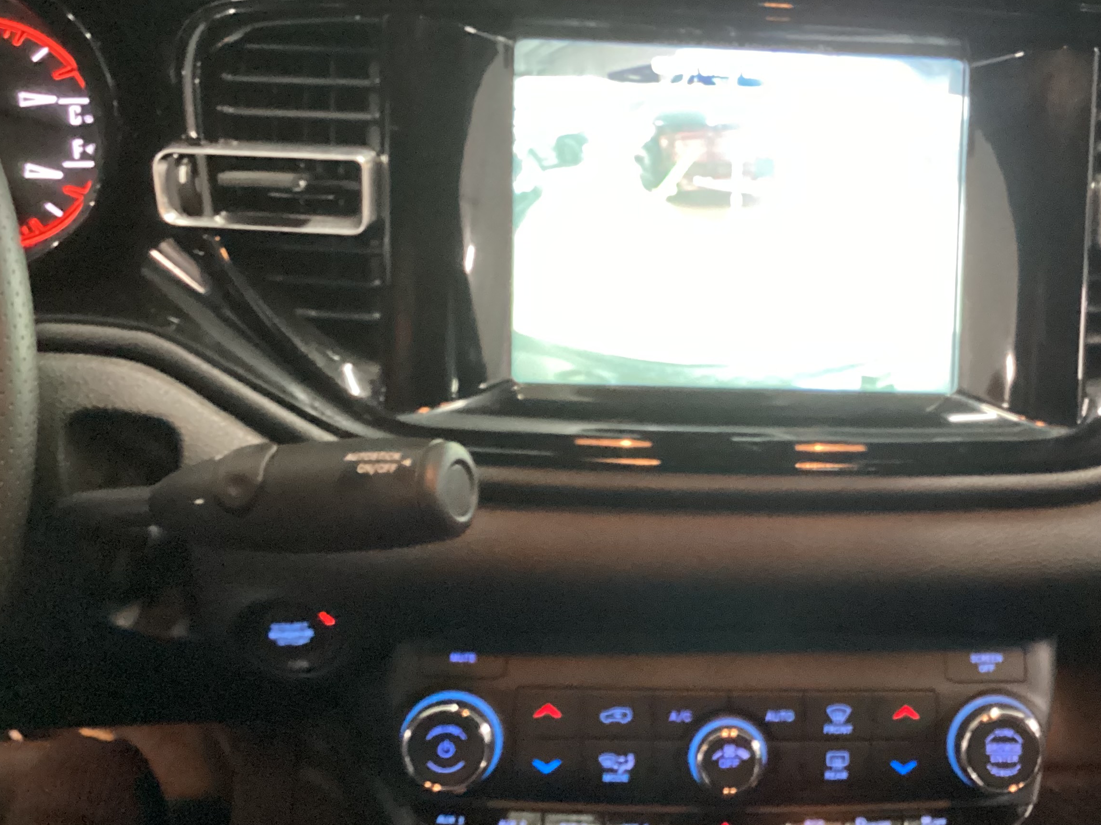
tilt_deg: -29.1
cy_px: 468
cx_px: 761
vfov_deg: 32.8
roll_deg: -3.3
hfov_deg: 42.2
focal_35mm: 44
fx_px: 1399
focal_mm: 3.3
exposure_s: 1/25
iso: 640
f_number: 2.4
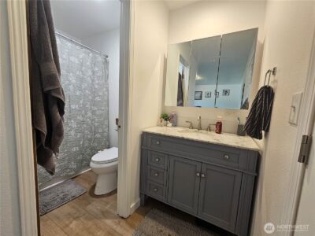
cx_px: 158
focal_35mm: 13
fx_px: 118
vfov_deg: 89.9
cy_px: 118
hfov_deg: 106.2
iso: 160
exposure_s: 1/60
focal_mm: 2.2
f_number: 2.2
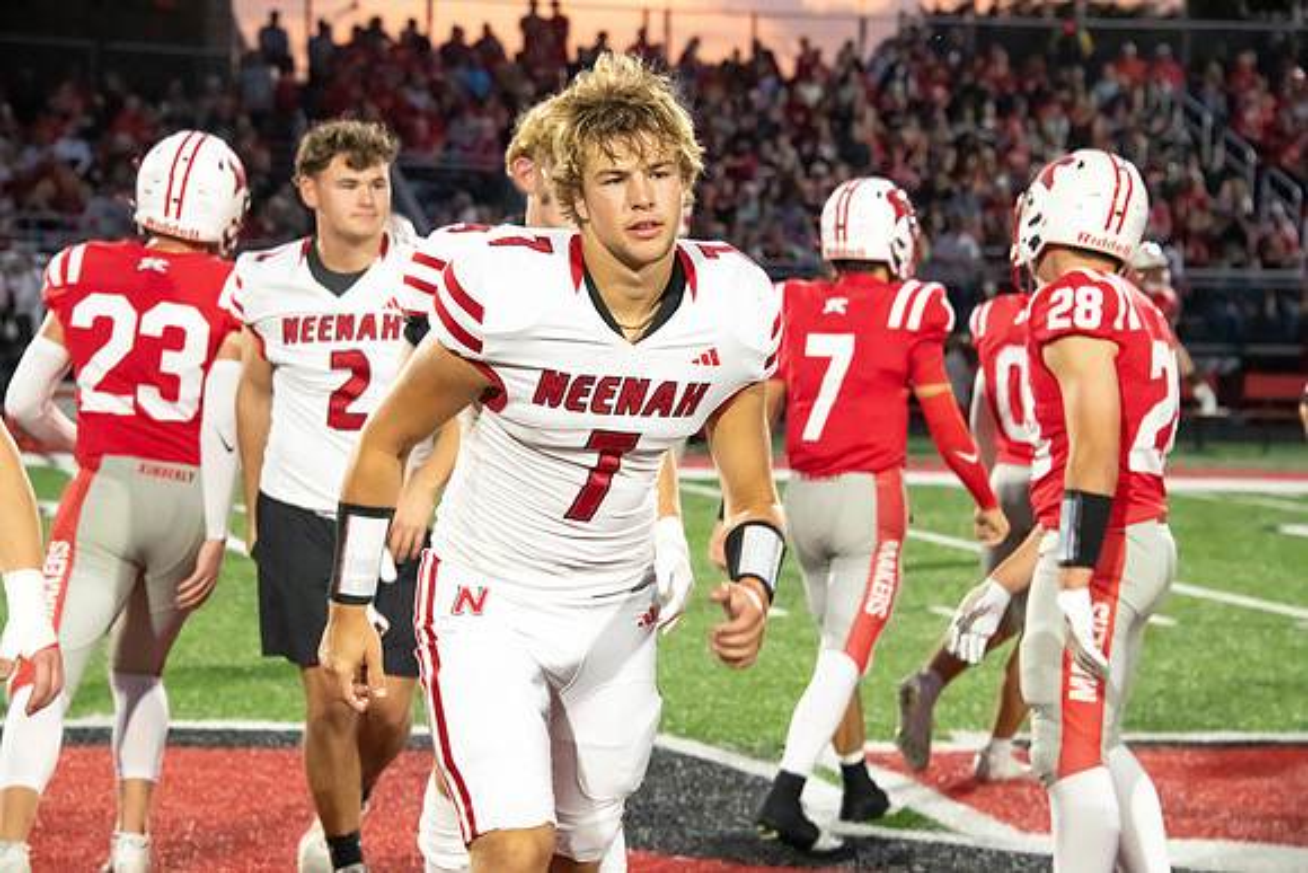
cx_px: 654
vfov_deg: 11.0
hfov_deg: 16.4
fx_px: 4543
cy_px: 436
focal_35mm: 125
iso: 10000
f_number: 7.1
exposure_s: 1/250
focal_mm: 125
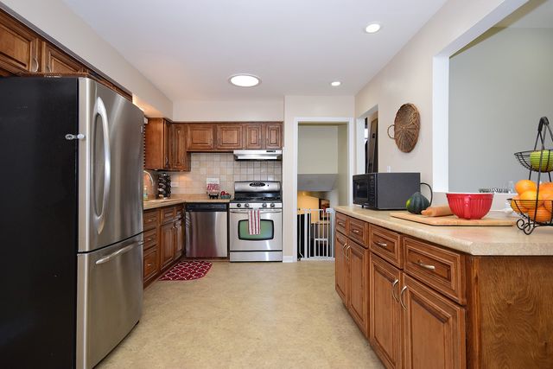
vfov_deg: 63.2
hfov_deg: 85.4
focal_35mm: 20
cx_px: 276
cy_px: 184
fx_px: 300
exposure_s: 1/60
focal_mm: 13
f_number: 6.3
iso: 640
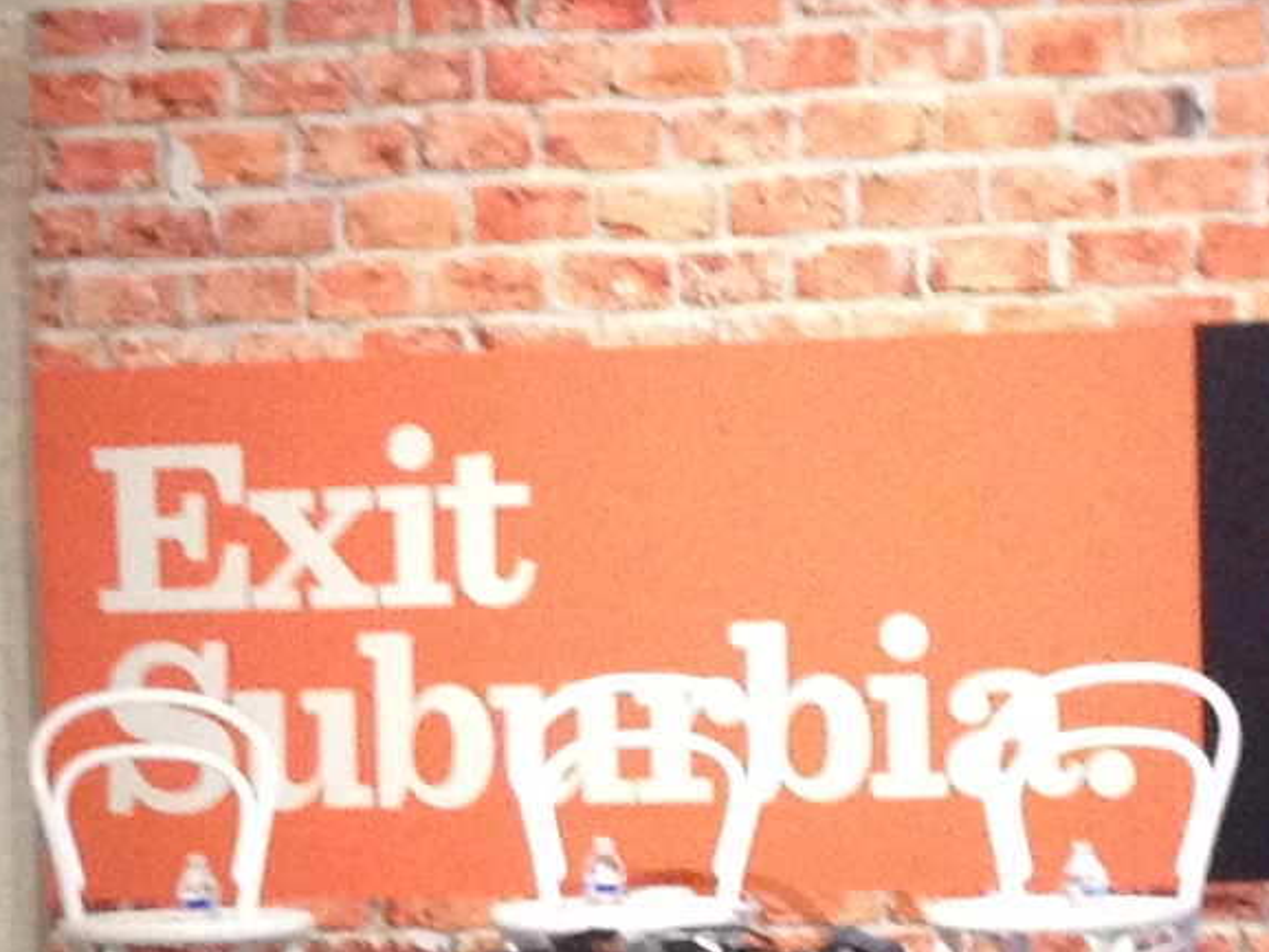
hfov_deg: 9.9
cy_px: 978
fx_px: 7260
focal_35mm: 198
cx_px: -183
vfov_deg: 7.5
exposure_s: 1/20
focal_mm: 4.28
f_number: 2.4
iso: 250
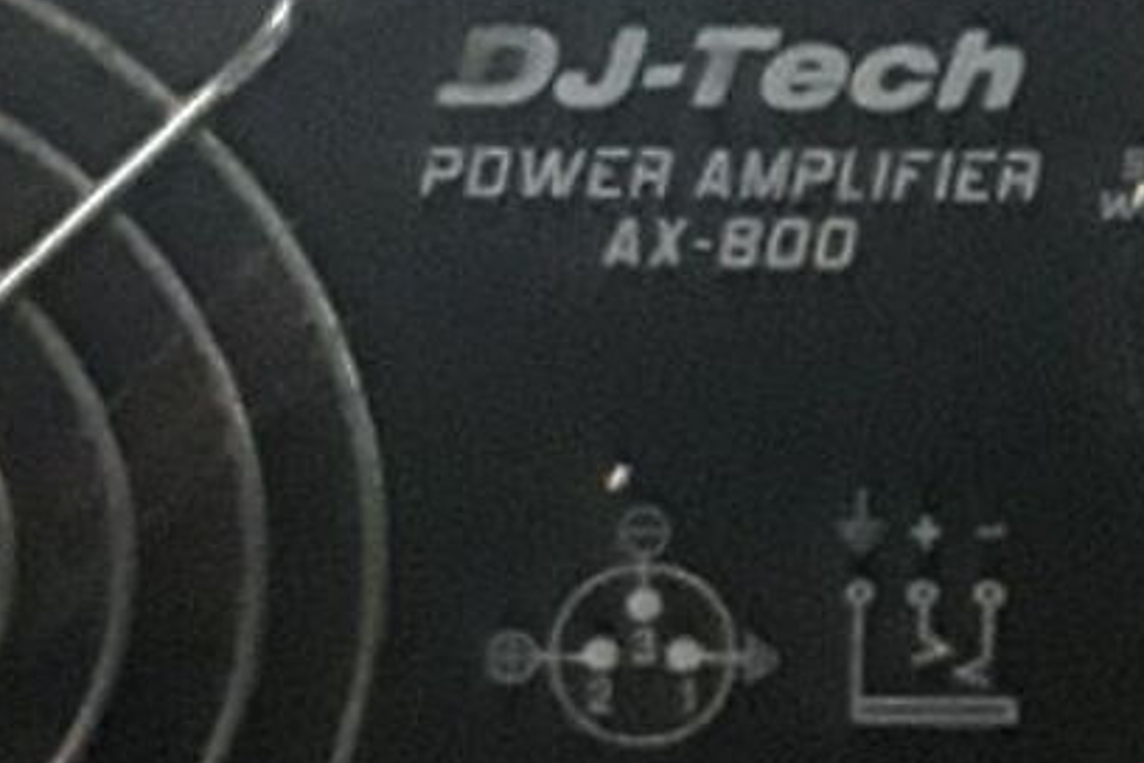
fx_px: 3241
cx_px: 788
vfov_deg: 13.4
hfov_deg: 19.9
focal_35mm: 102
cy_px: 170
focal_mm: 2.2
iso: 1000
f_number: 1.9
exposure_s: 1/20
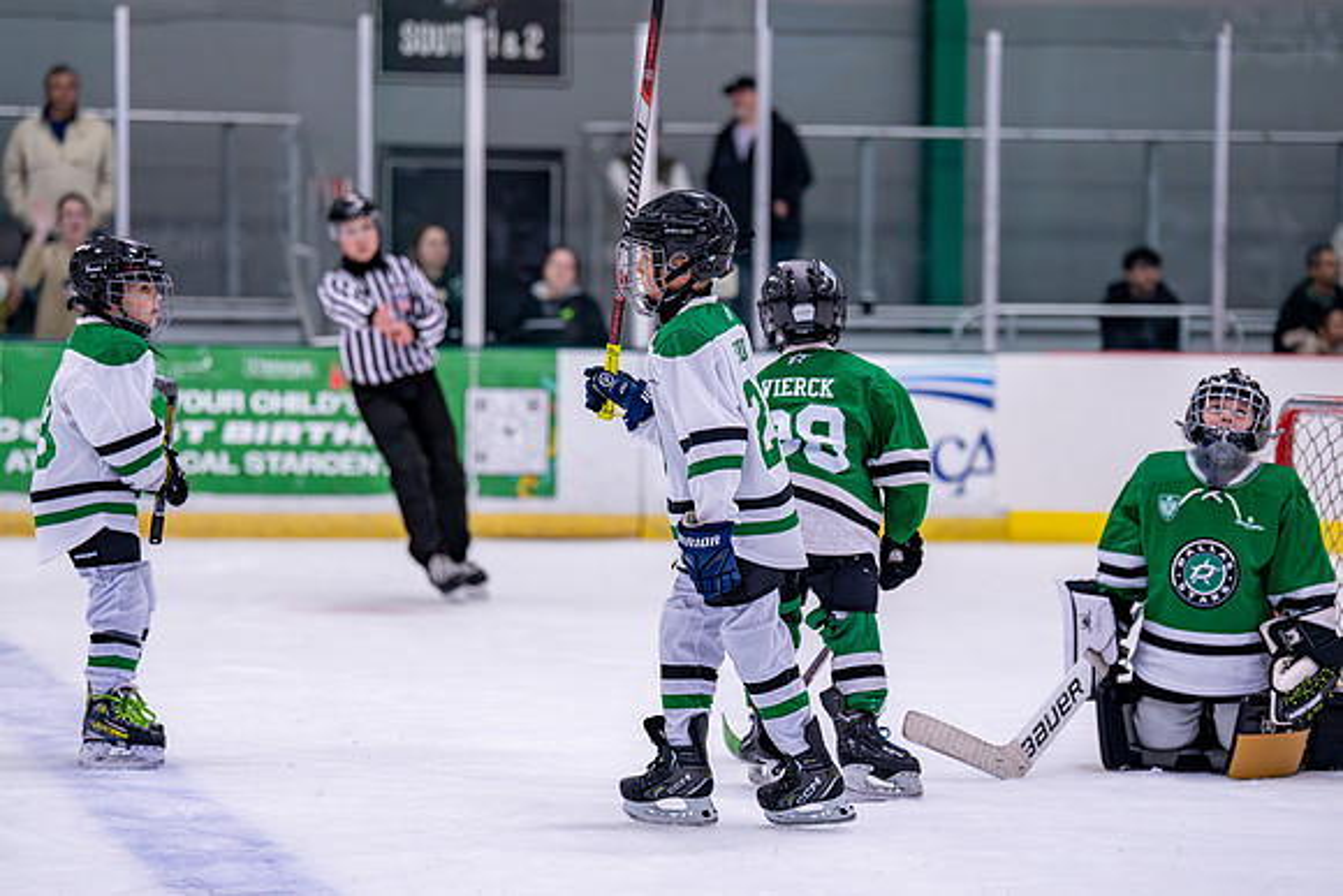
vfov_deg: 10.2
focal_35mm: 134
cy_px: 472
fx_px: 5010
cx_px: 632
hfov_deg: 15.3
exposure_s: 1/1250
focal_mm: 125
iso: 2500
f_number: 2.8
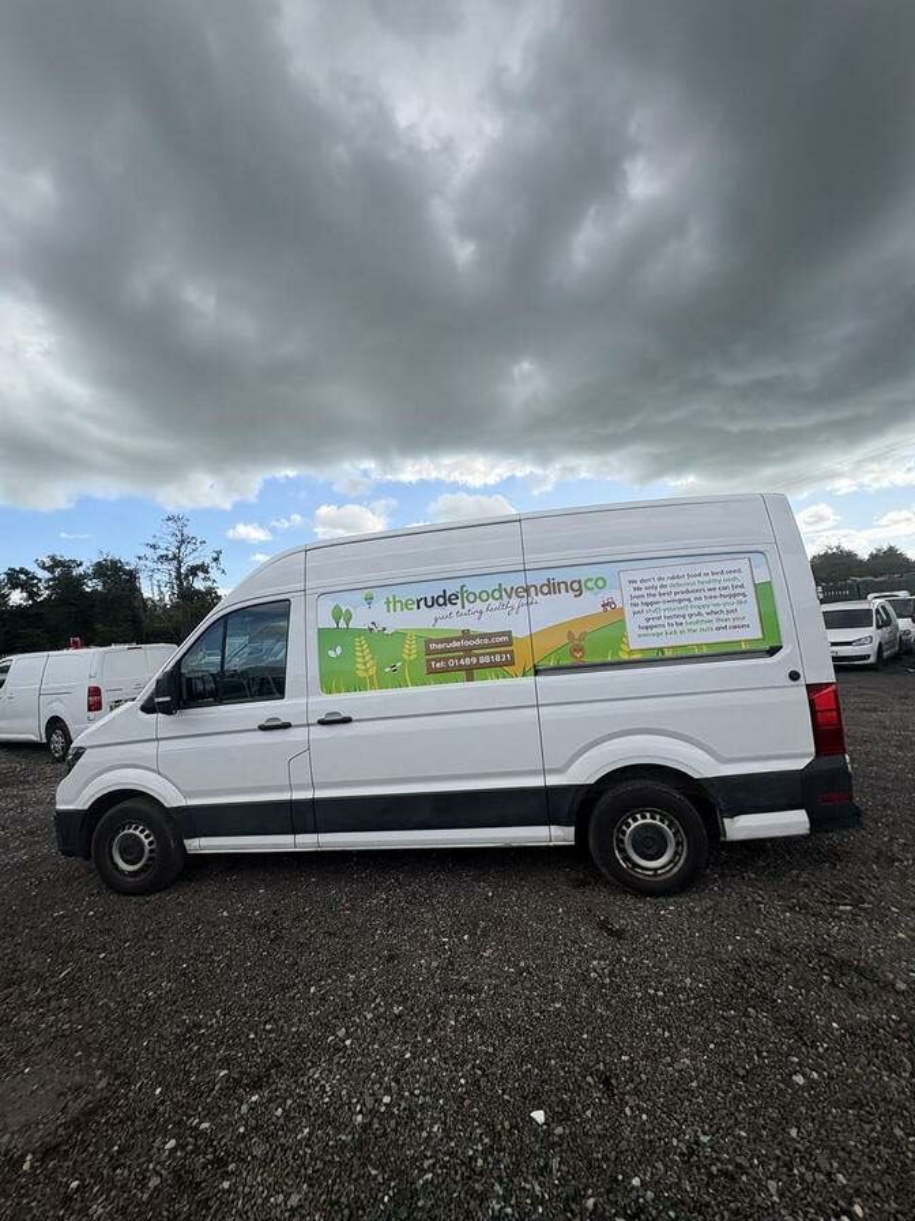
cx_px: 458
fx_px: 493
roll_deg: +1.0
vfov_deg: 102.1
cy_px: 610
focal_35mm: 14
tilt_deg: +13.7
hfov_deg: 85.7
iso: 50
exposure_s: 1/1395
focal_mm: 2.22
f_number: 2.2
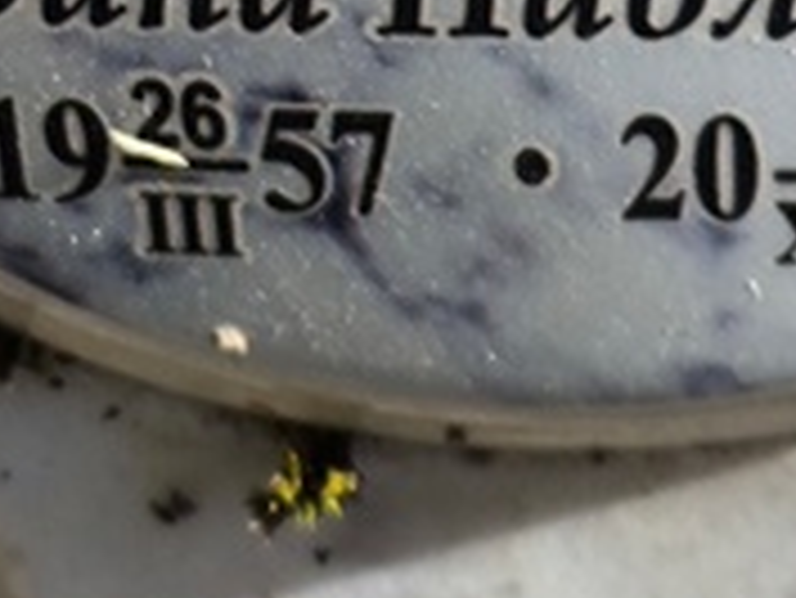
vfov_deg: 6.5
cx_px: 268
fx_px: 5200
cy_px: -360
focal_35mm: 226
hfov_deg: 8.7
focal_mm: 4.71
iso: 50
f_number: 1.7
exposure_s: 1/877
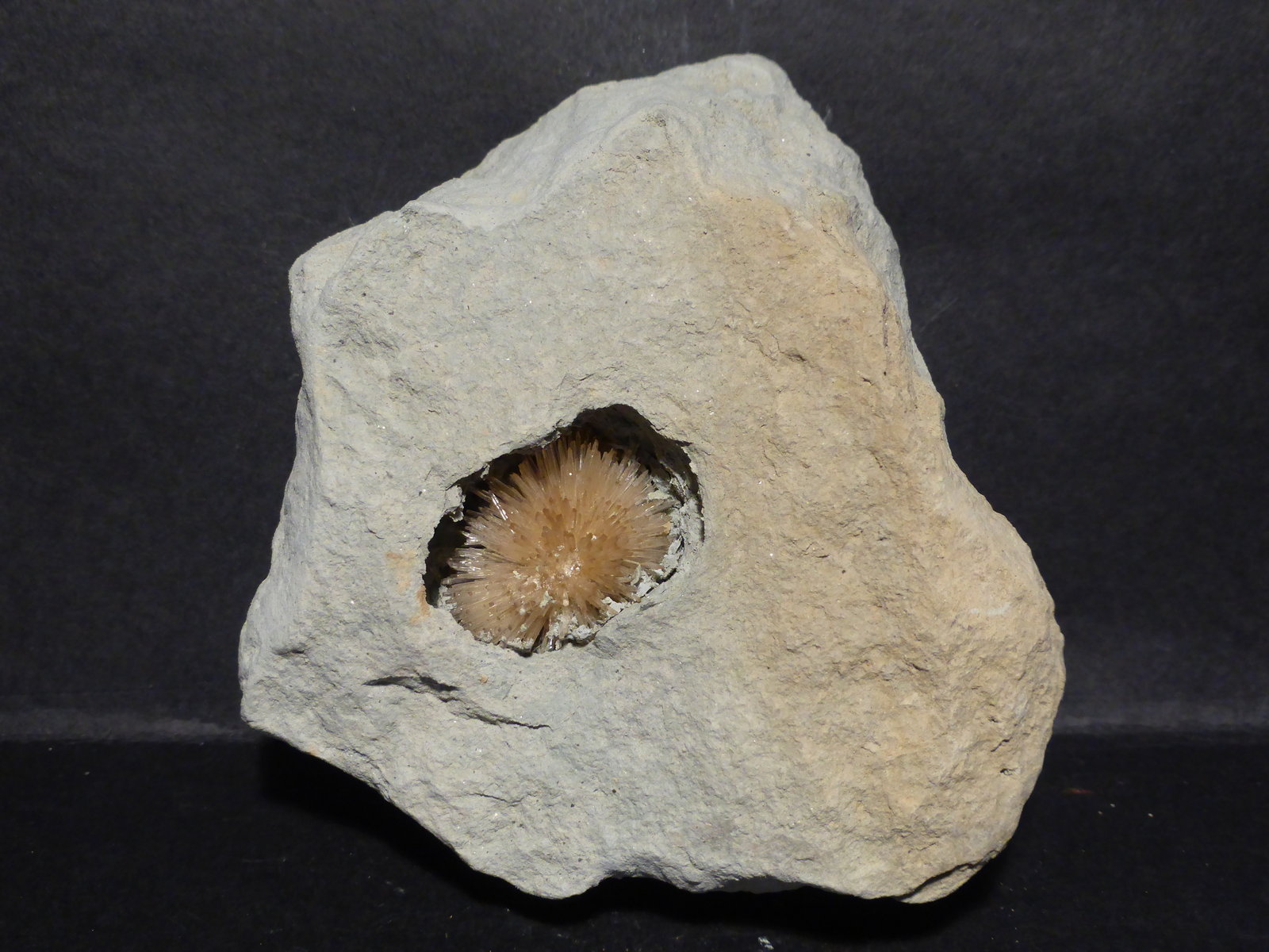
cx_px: 634
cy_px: 476
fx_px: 1796
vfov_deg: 29.7
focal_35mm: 49
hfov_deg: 38.9
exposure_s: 1/50
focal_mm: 8.5
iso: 400
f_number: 4.2
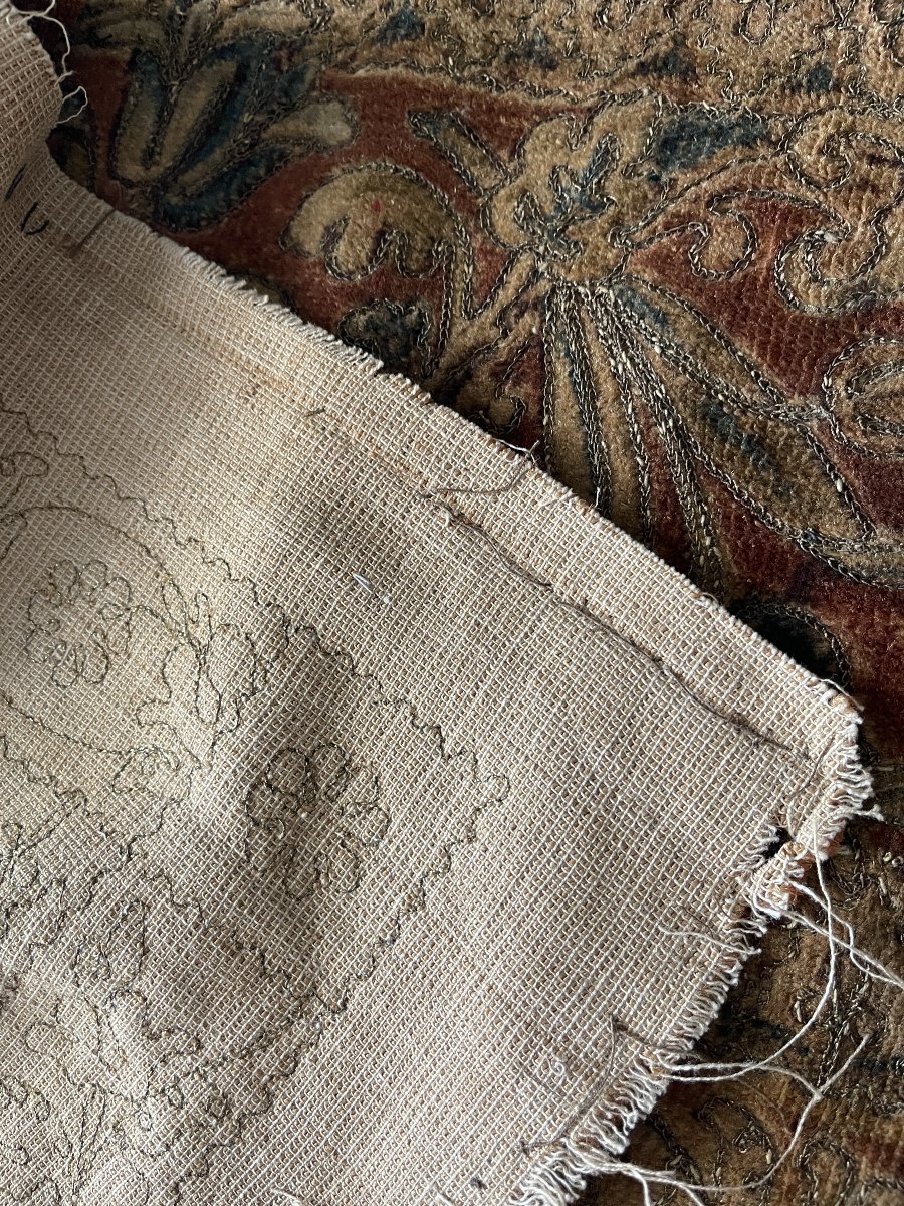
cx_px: 452
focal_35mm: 25
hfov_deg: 54.9
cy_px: 603
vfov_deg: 69.4
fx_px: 871
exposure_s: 1/60
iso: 250
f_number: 1.6
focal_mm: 5.1
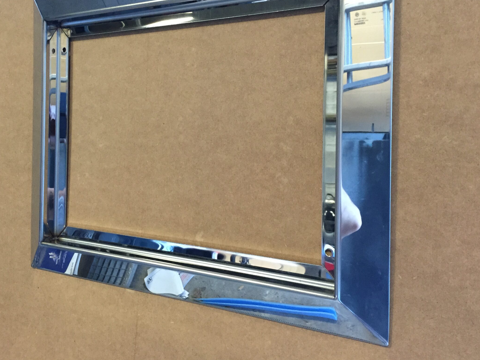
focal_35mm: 36
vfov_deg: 39.4
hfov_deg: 51.2
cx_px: 206
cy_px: 139
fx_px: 499
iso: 250
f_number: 2.2
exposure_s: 1/17
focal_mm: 4.15
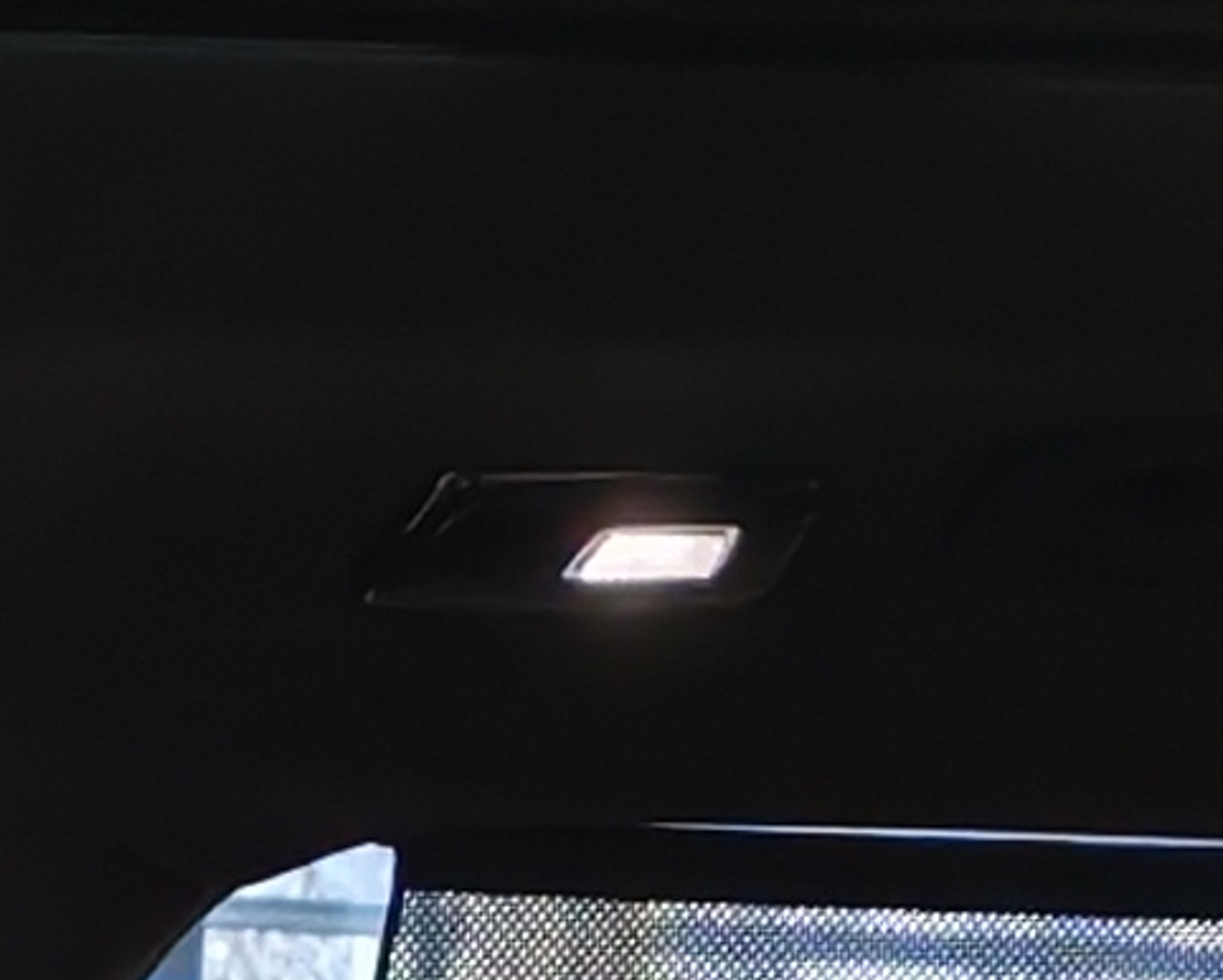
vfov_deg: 5.7
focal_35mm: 257
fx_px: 9306
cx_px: -226
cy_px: 2816
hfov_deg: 7.5
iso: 2000
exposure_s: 1/33
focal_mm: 6.12
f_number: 1.9
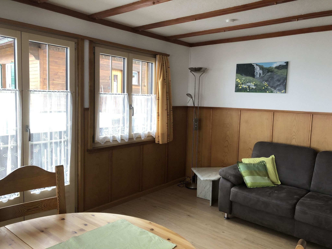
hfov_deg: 63.4
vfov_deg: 49.7
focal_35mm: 28
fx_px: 269
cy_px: 124
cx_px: 166
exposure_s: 1/33
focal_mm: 3.99
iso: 32
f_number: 1.8
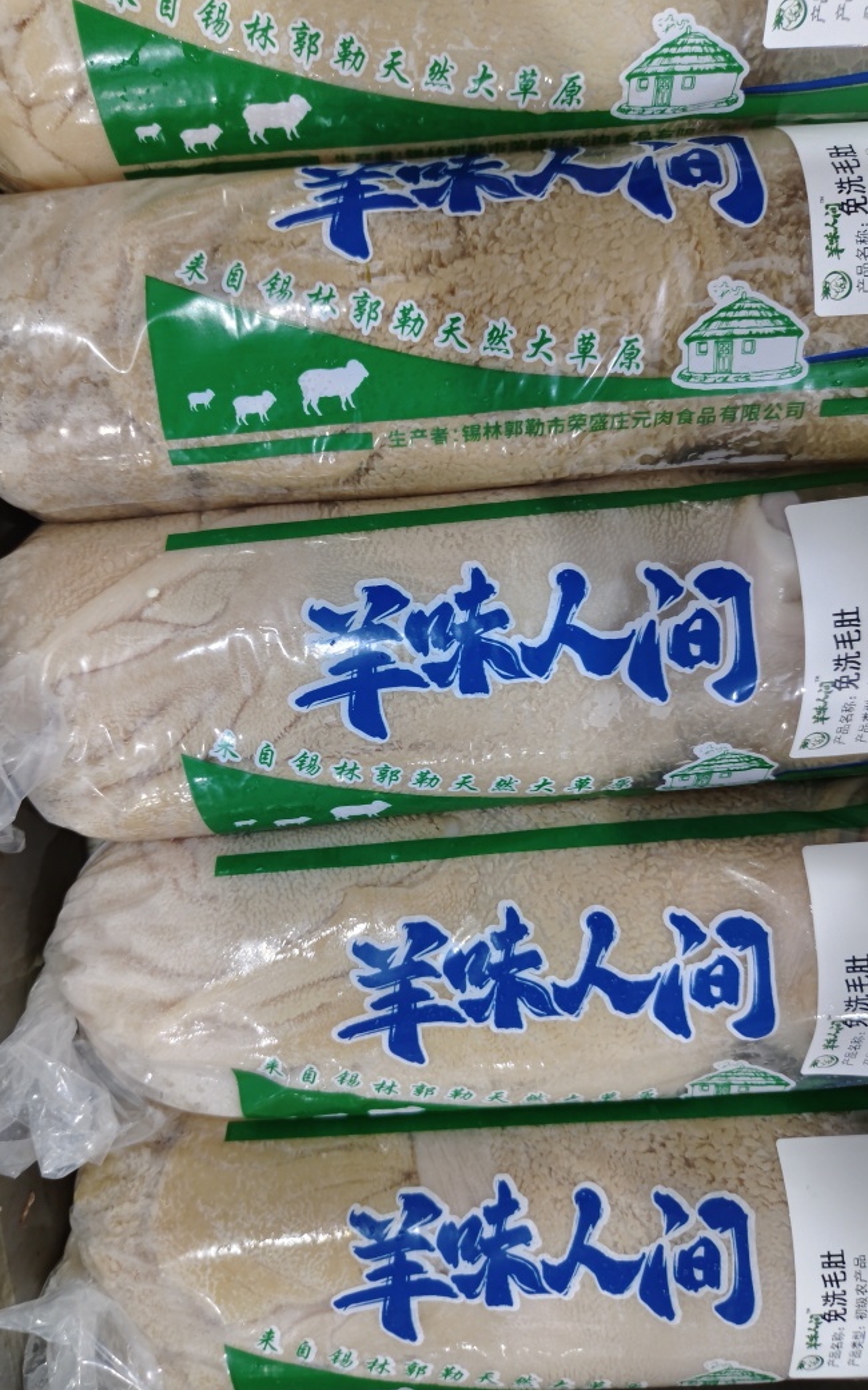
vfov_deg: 72.5
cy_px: 692
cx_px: 406
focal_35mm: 25
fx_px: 946
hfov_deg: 49.2
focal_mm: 5.56
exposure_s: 1/50
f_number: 1.88
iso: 664
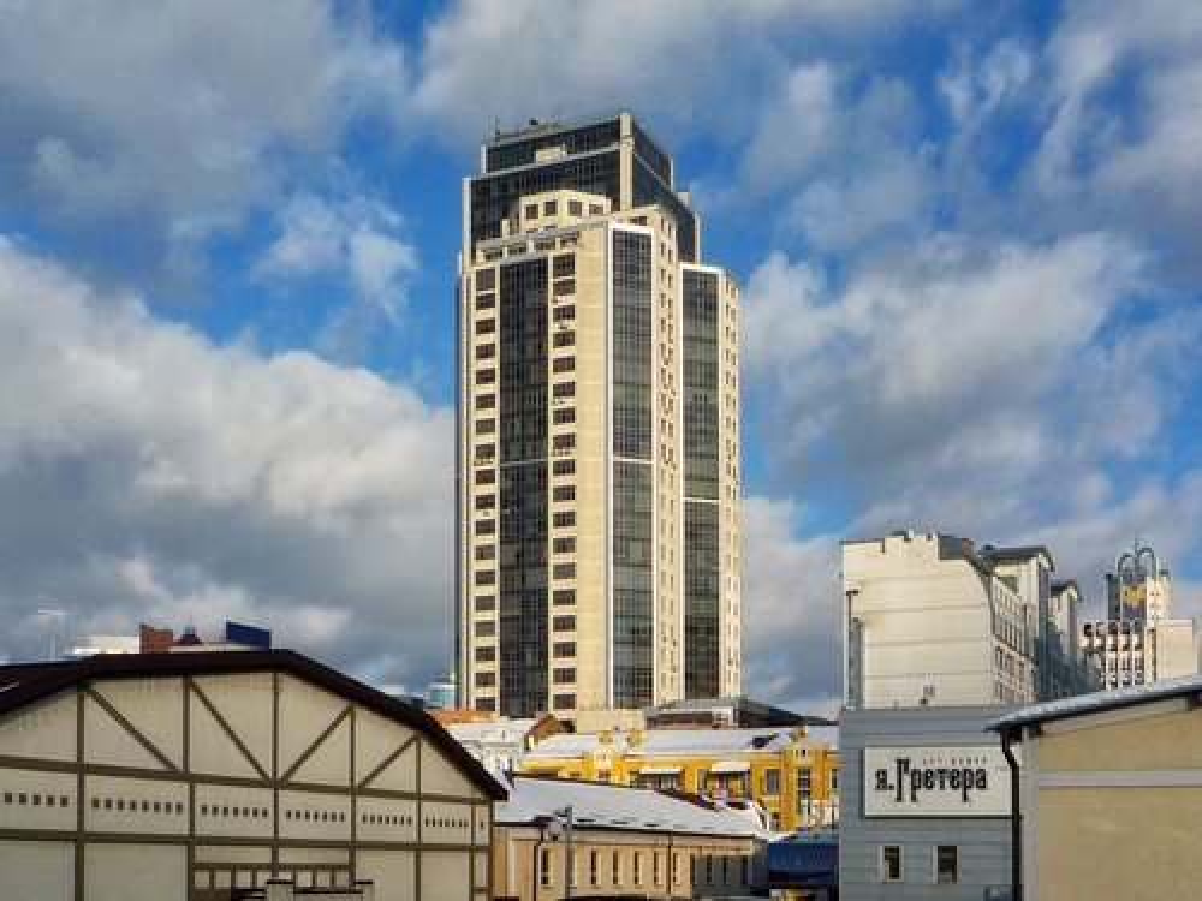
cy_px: 450
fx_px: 868
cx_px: 601
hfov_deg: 69.4
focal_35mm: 25
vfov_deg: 54.9
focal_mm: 4.4
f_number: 5
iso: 100
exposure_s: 1/800
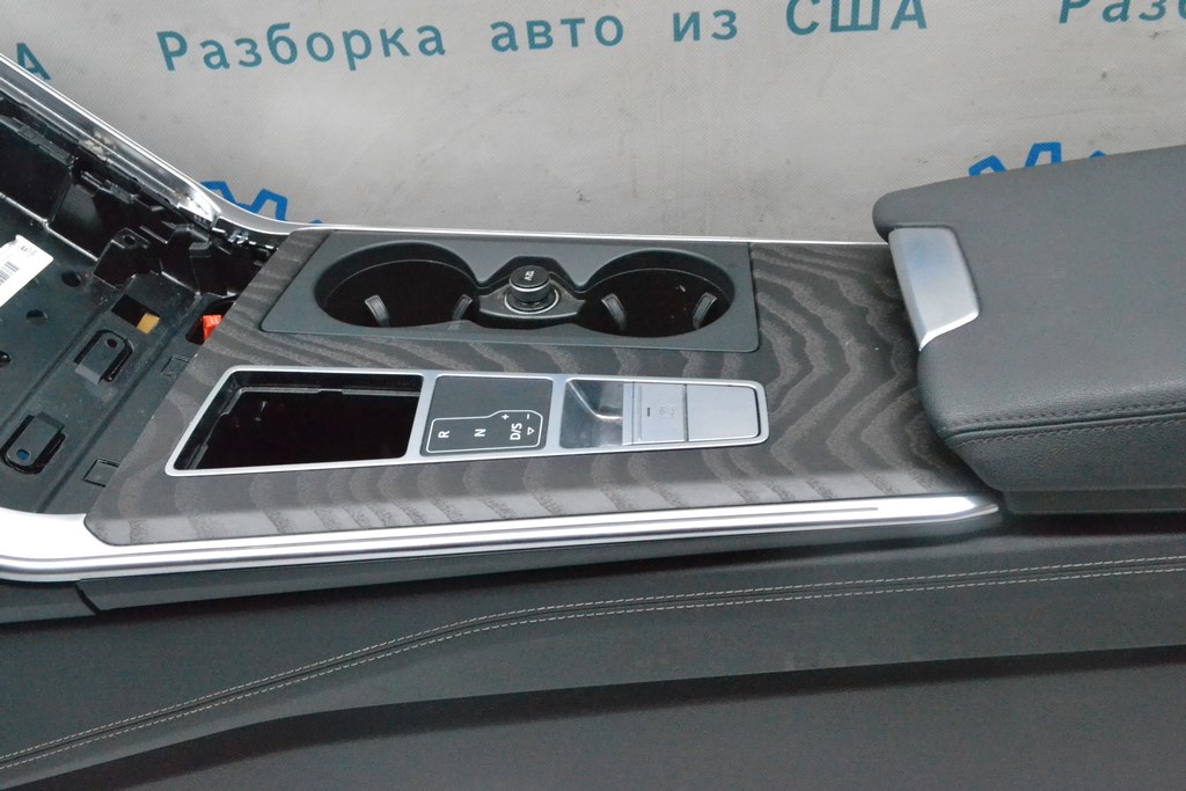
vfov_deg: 36.9
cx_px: 593
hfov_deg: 53.1
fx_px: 1186
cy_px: 396
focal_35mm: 36
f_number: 10
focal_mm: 24
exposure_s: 1/125
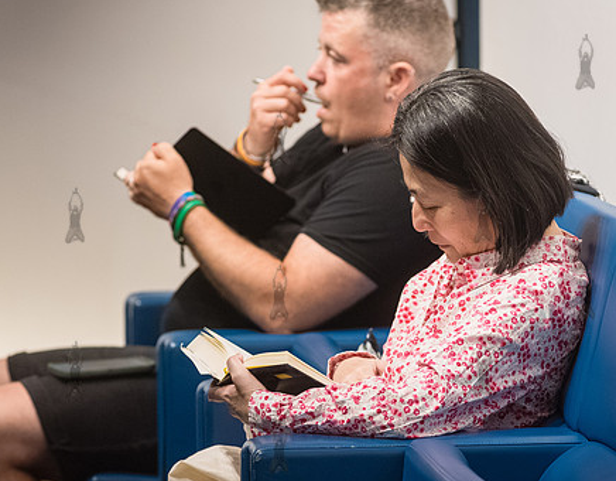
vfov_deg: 5.7
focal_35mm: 265
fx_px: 4784
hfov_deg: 7.4
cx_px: 386
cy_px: 370
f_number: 4
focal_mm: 145
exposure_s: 1/320
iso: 4000
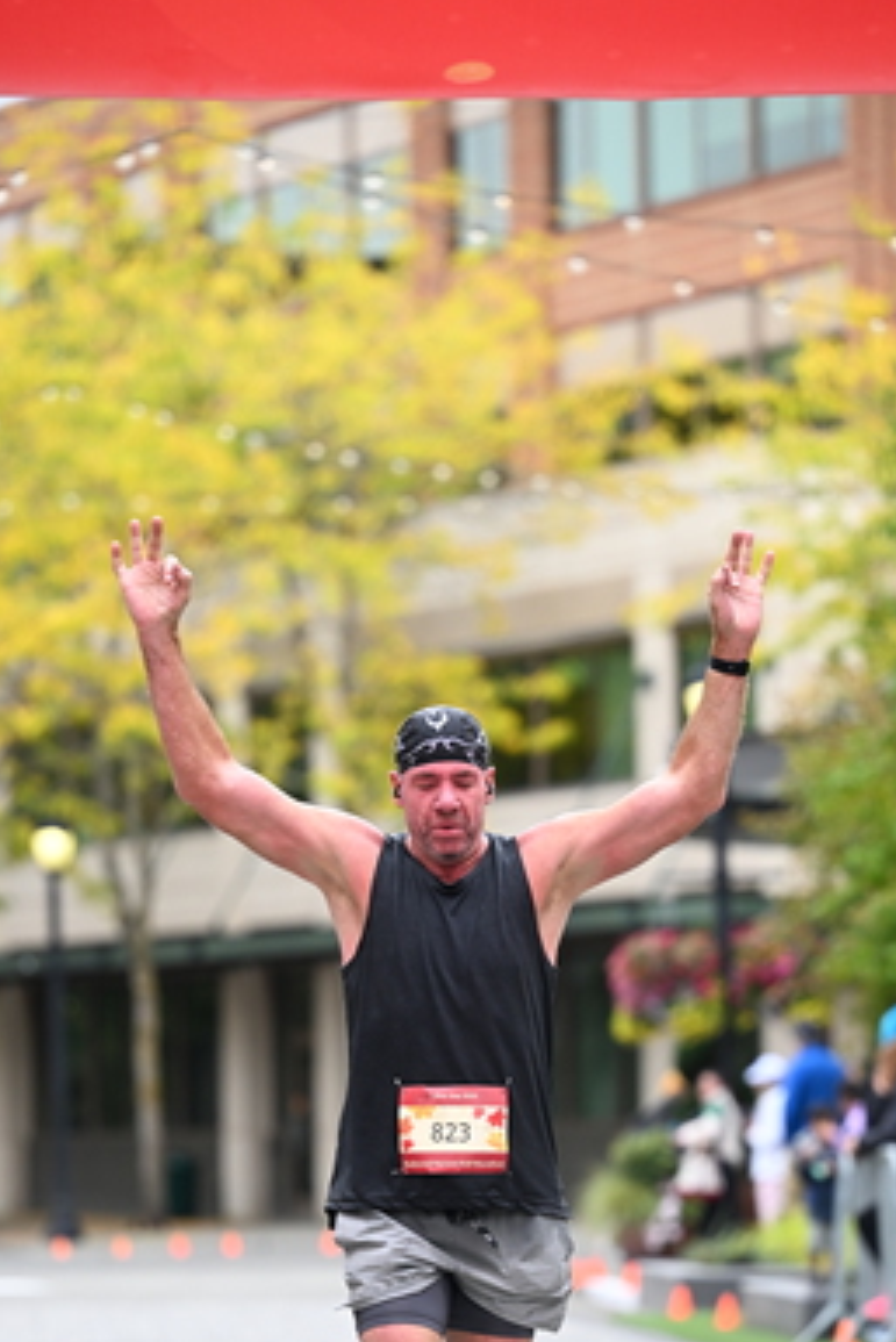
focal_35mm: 193
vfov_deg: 10.6
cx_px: 514
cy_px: 931
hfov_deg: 7.1
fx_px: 7198
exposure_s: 1/2000
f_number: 2.8
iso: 640
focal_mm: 135
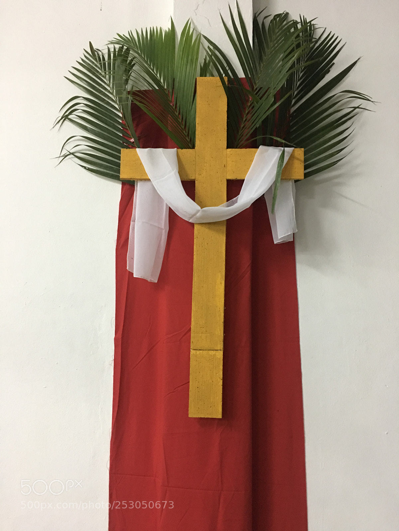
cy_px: 266
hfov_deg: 48.2
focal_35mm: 29
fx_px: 446
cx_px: 200
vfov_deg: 61.7
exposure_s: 1/4
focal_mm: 4.15
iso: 100
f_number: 2.2
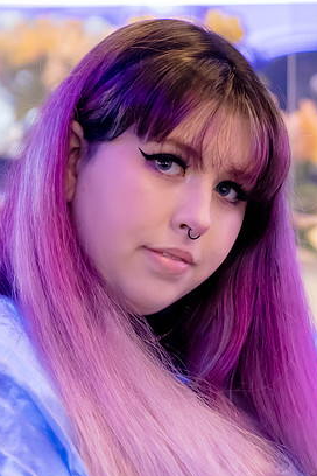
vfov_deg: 12.7
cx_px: 97
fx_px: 2140
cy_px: 322
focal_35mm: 162
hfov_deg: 8.5
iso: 6400
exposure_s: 1/160
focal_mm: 70
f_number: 2.8
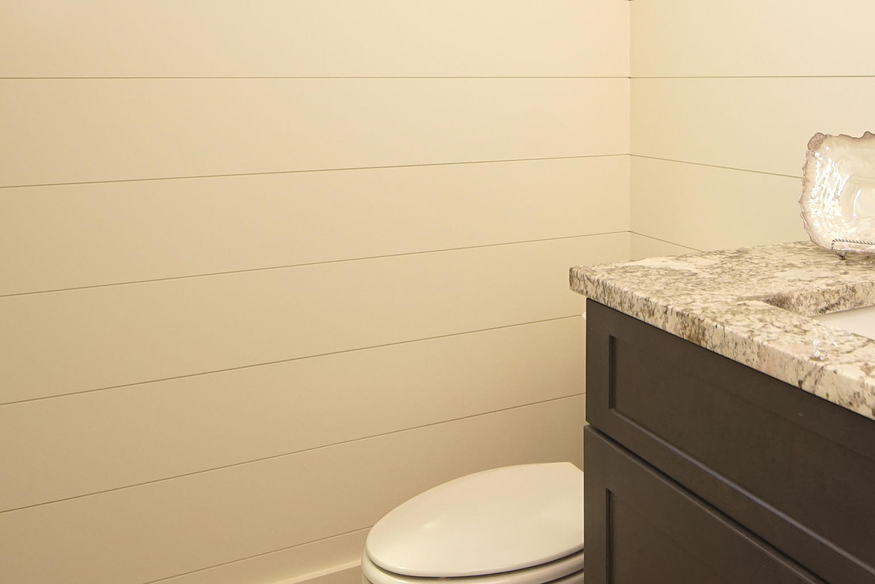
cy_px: 115
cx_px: 602
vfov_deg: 36.5
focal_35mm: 35
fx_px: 851
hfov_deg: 53.1
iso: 640
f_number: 4.5
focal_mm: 12
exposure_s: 1/160
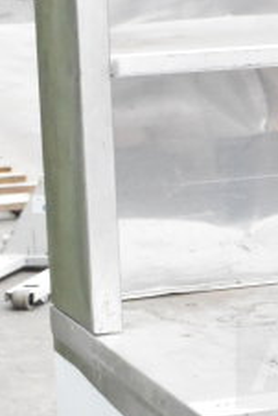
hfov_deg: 7.6
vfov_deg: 11.7
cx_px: 442
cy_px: 262
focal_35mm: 176
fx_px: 2036
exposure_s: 1/640
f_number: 14
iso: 6400
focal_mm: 29
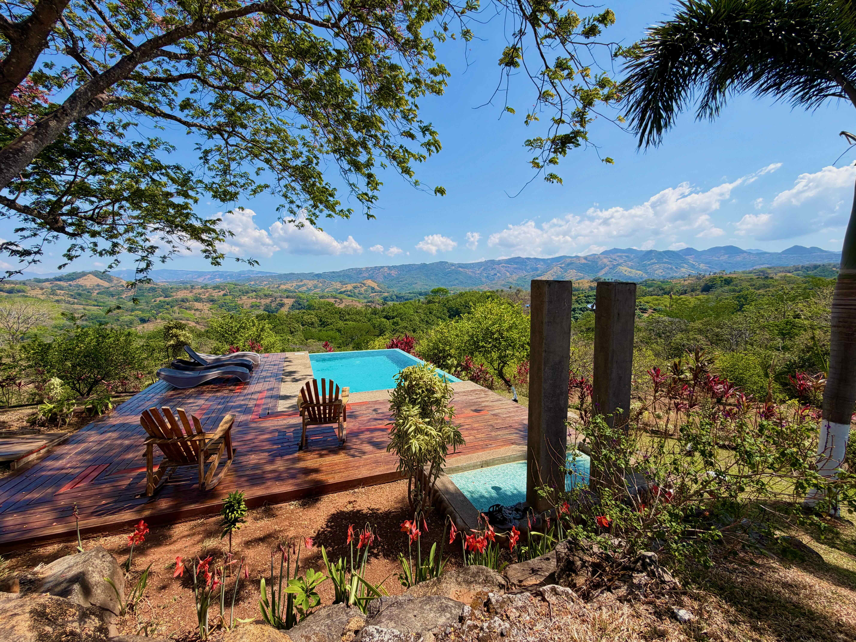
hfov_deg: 102.1
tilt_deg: -3.8
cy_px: 321
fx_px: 346
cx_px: 428
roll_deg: +0.7
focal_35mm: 14
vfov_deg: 85.7
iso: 20
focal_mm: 2.22
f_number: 2.2
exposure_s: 1/770
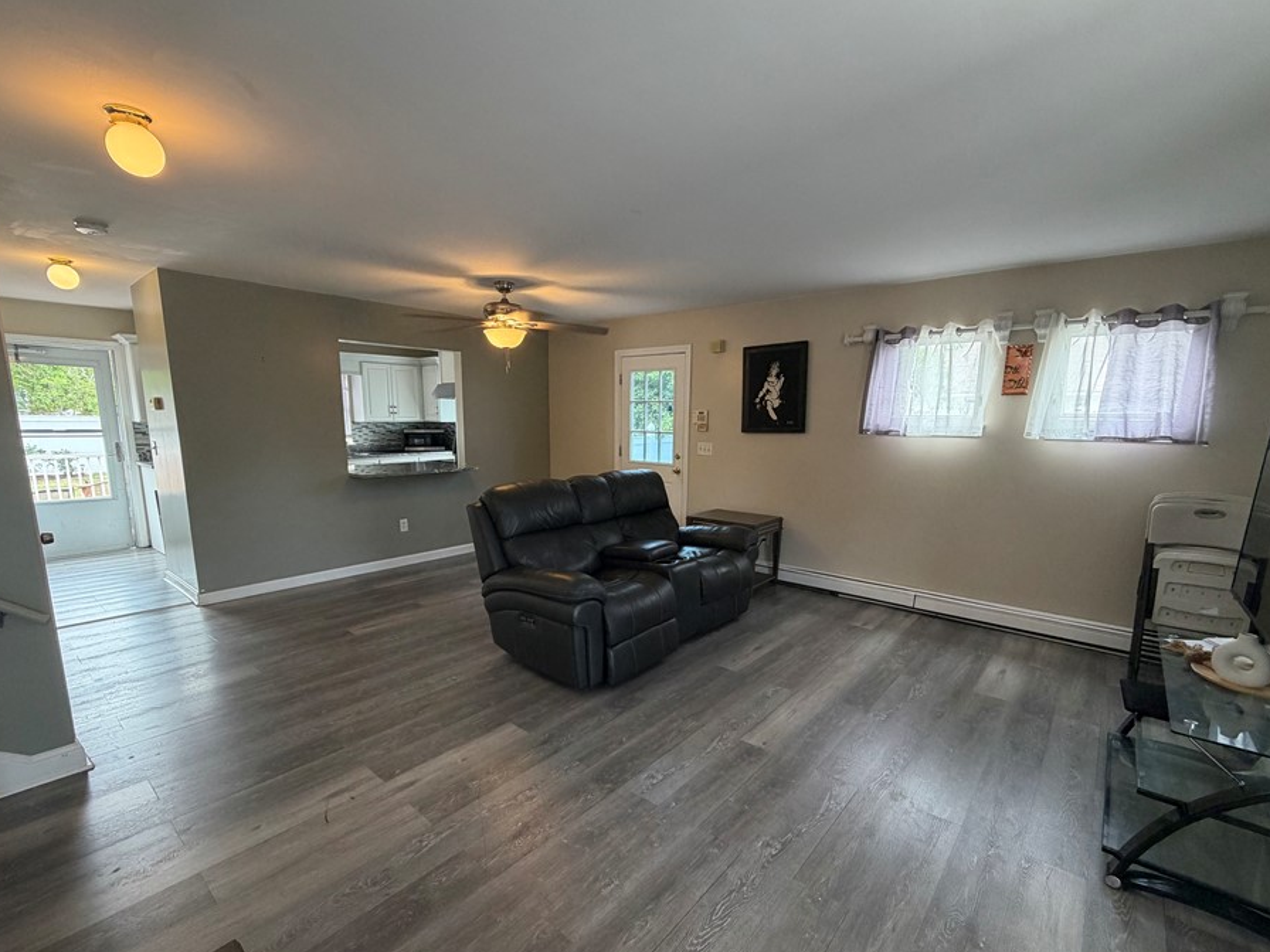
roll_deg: -0.7
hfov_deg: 94.5
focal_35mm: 16
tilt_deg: -10.0
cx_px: 639
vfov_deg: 77.9
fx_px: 587
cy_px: 518
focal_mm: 2.22
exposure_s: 1/60
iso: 200
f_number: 2.2
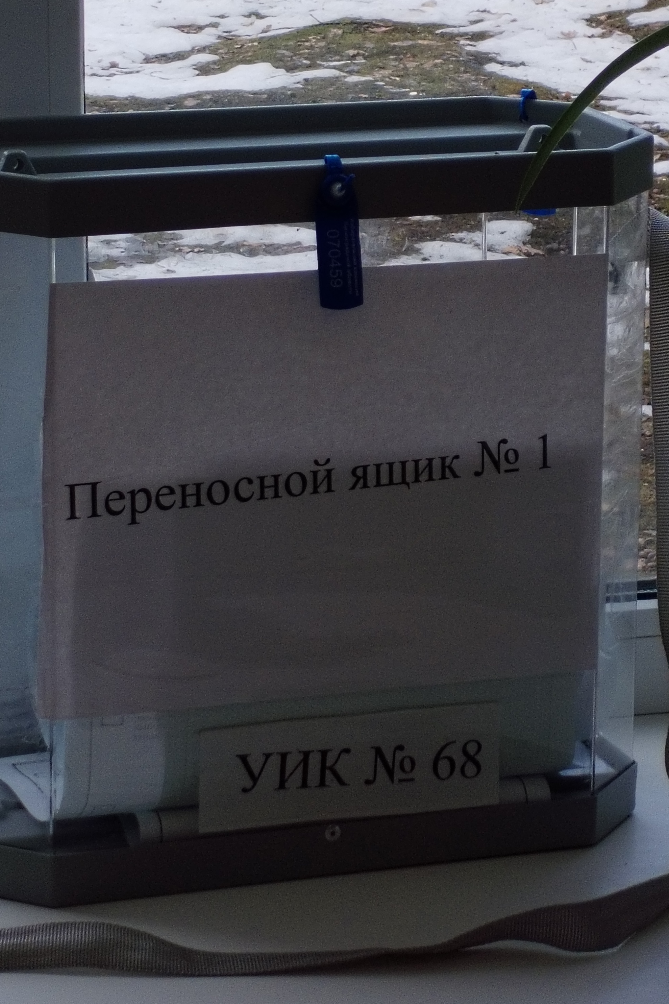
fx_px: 3958
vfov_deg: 14.4
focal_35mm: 142
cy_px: 324
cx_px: 371
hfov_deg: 9.7
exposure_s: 1/393
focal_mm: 4.75
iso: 100
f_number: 1.8
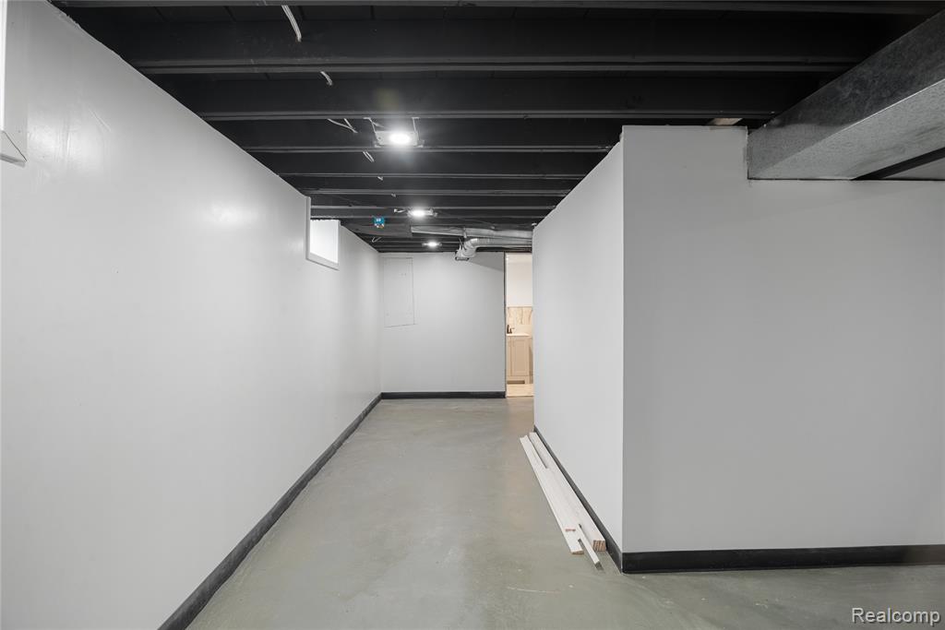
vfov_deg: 43.6
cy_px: 315
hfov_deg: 61.9
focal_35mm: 30
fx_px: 788
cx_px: 472
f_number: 9
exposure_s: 1/8
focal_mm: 30
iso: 320
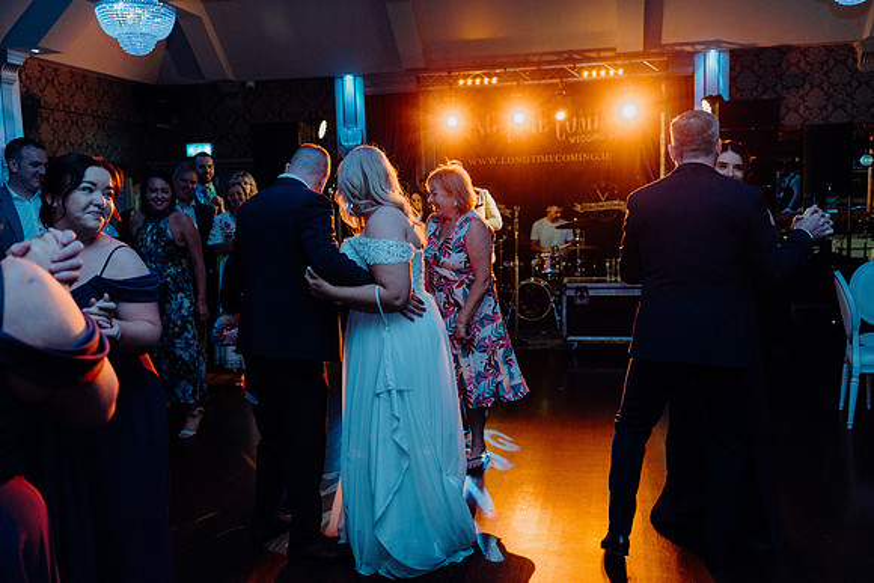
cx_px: 437
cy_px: 292
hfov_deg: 57.2
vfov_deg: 40.0
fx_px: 801
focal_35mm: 33
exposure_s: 1/160
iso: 2500
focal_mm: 33
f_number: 3.5
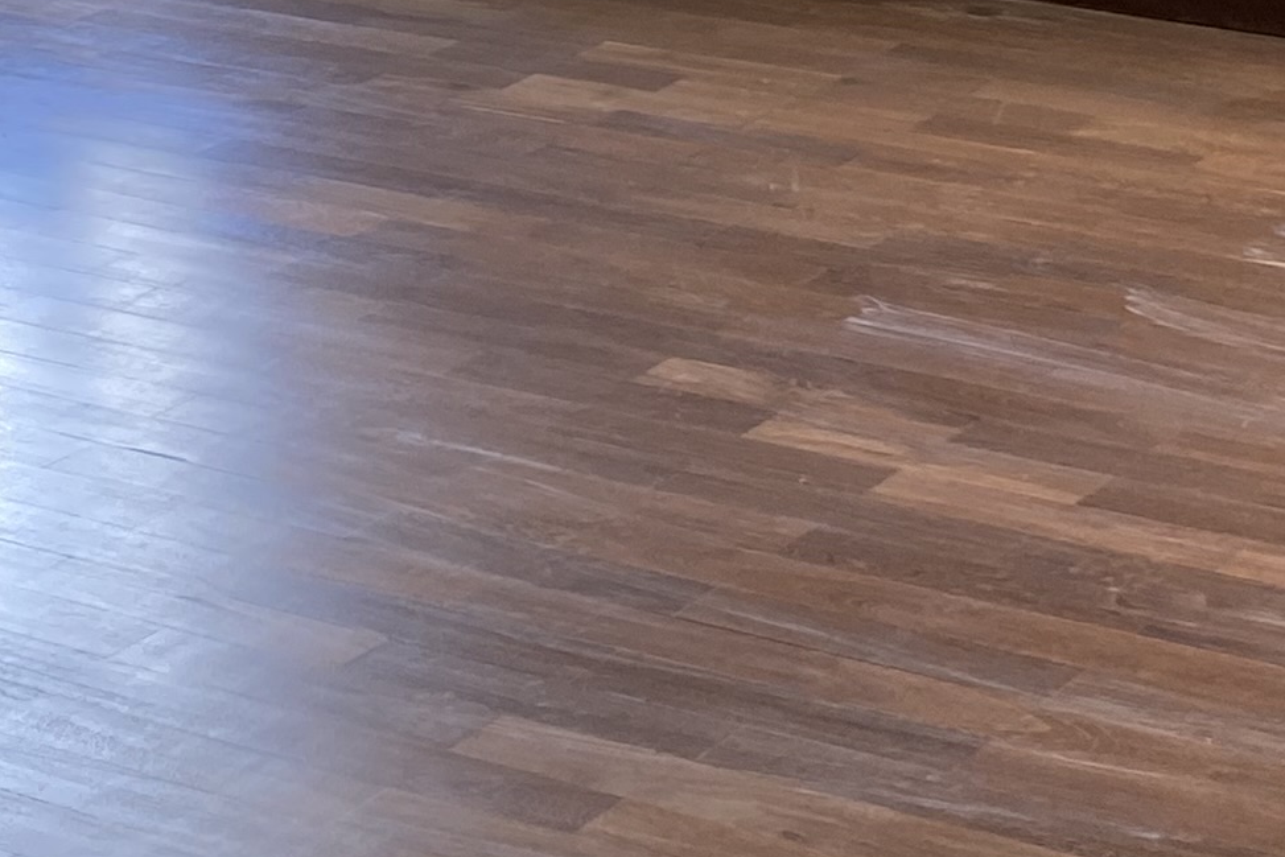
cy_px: -846
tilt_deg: -2.9
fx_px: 3998
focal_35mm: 112
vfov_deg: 11.1
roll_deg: +1.9
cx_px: 926
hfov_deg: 18.2
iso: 100
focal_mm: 4.25
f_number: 1.8
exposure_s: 1/120
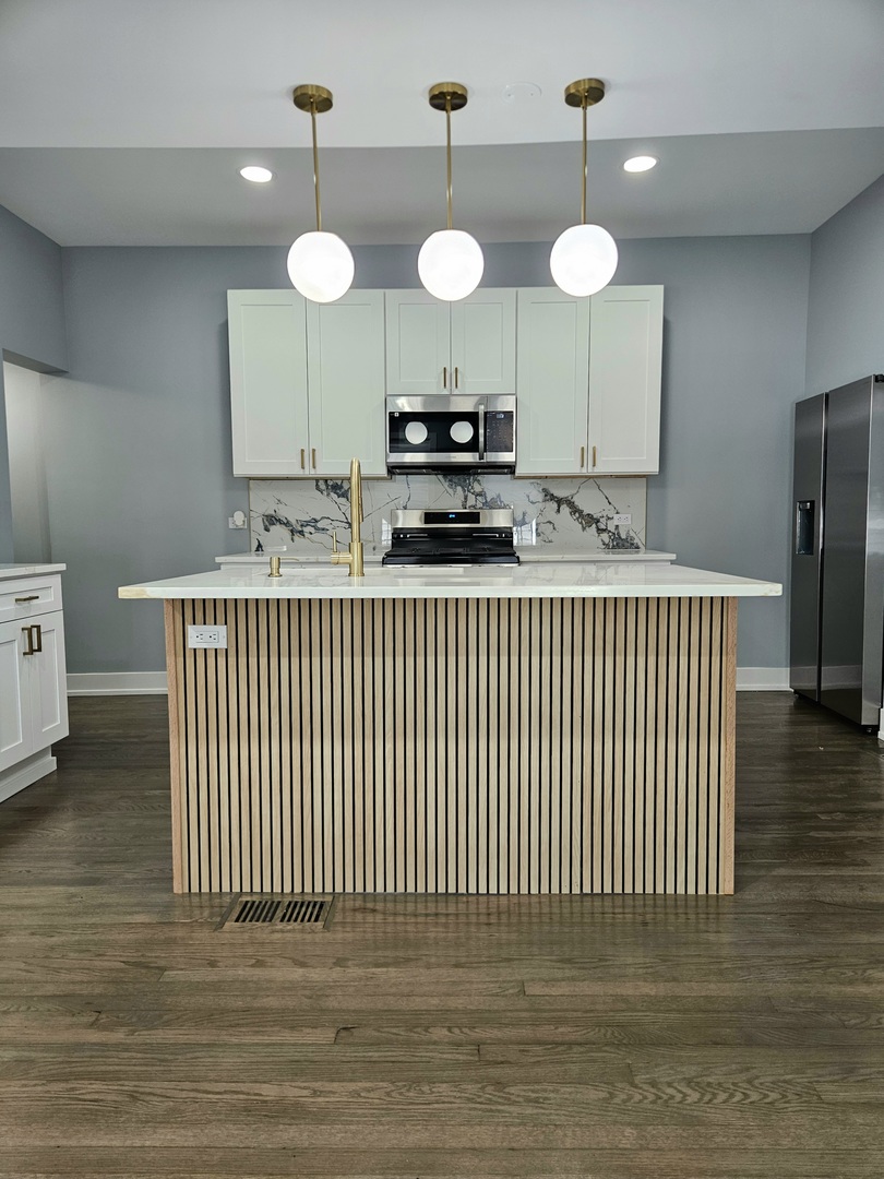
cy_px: 590
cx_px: 442
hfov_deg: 58.9
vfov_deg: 73.9
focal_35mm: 23
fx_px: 783
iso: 160
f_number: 1.8
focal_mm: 5.4
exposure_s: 1/120
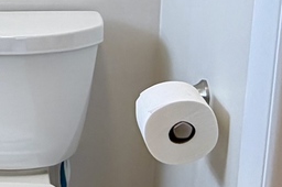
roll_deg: +3.0
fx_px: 642
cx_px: -44
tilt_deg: -15.4
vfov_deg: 16.4
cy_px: 28
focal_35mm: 82
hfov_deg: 23.0
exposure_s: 1/120
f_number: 2.2
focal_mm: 2.22
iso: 100
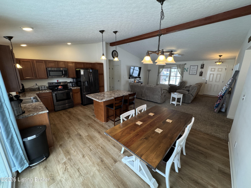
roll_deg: -0.6
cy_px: 94
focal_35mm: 14
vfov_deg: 85.7
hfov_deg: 102.1
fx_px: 101
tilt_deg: -13.8
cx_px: 126
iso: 250
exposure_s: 1/120
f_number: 2.2
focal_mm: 2.22
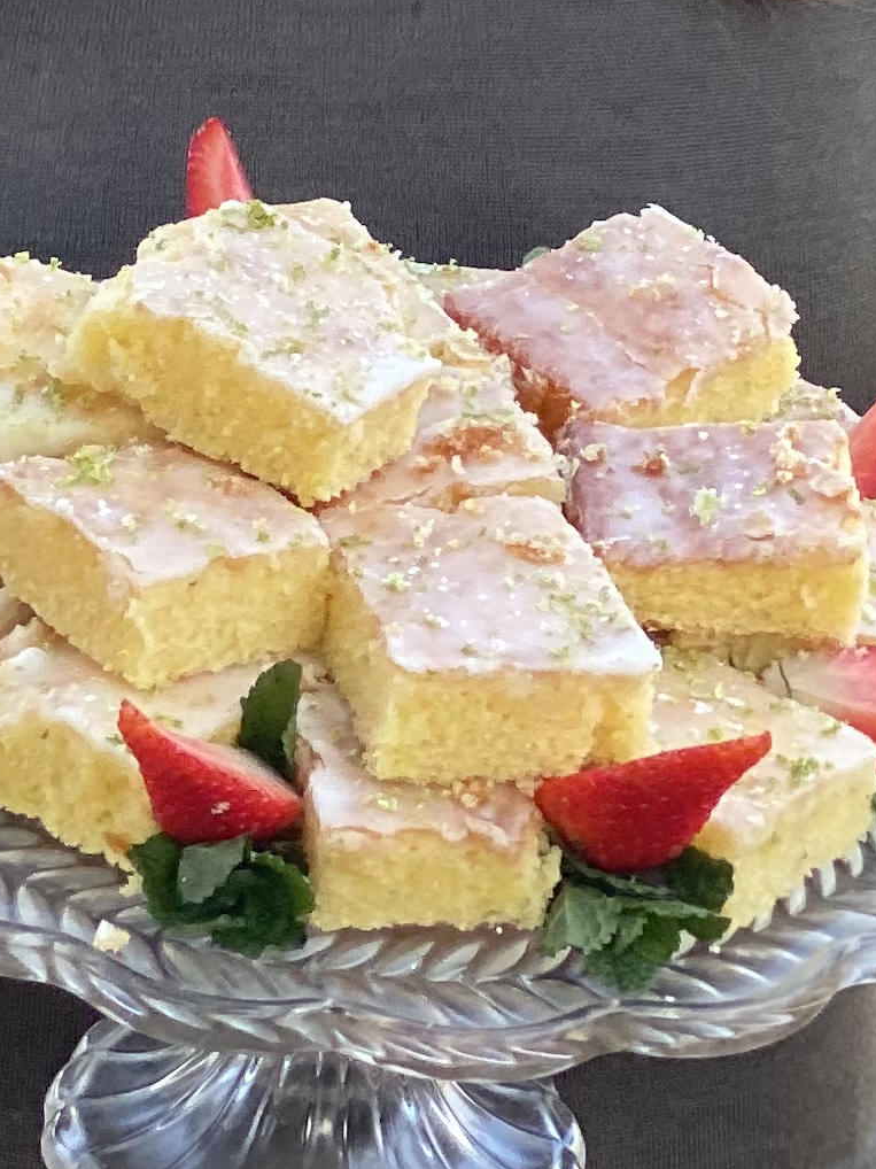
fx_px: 6954
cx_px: 211
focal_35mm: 206
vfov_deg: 9.2
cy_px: -850
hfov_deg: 7.2
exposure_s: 1/122
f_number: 2
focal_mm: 6
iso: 25
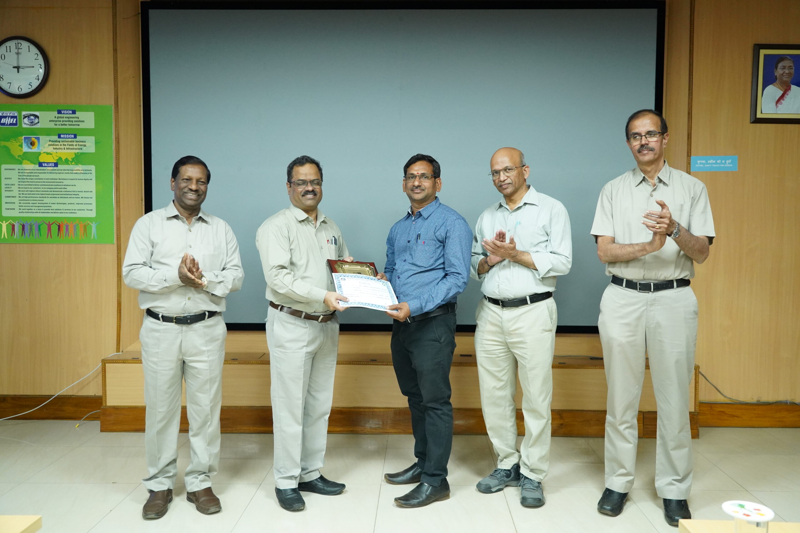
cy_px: 266
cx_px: 400
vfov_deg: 42.3
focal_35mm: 31
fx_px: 689
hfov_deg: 60.3
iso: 6400
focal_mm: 31
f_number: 4
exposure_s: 1/160
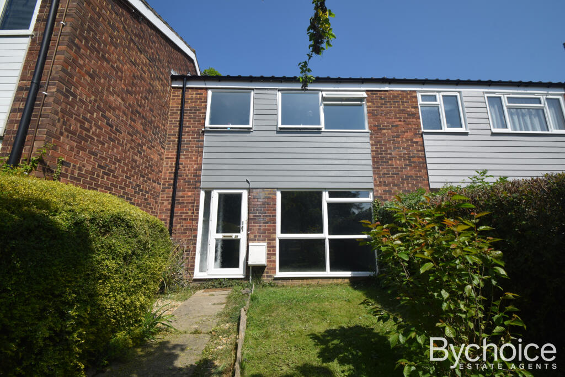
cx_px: 282
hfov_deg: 100.4
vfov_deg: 77.3
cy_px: 188
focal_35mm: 15
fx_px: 235
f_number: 9
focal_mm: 10
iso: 200
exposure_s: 1/320
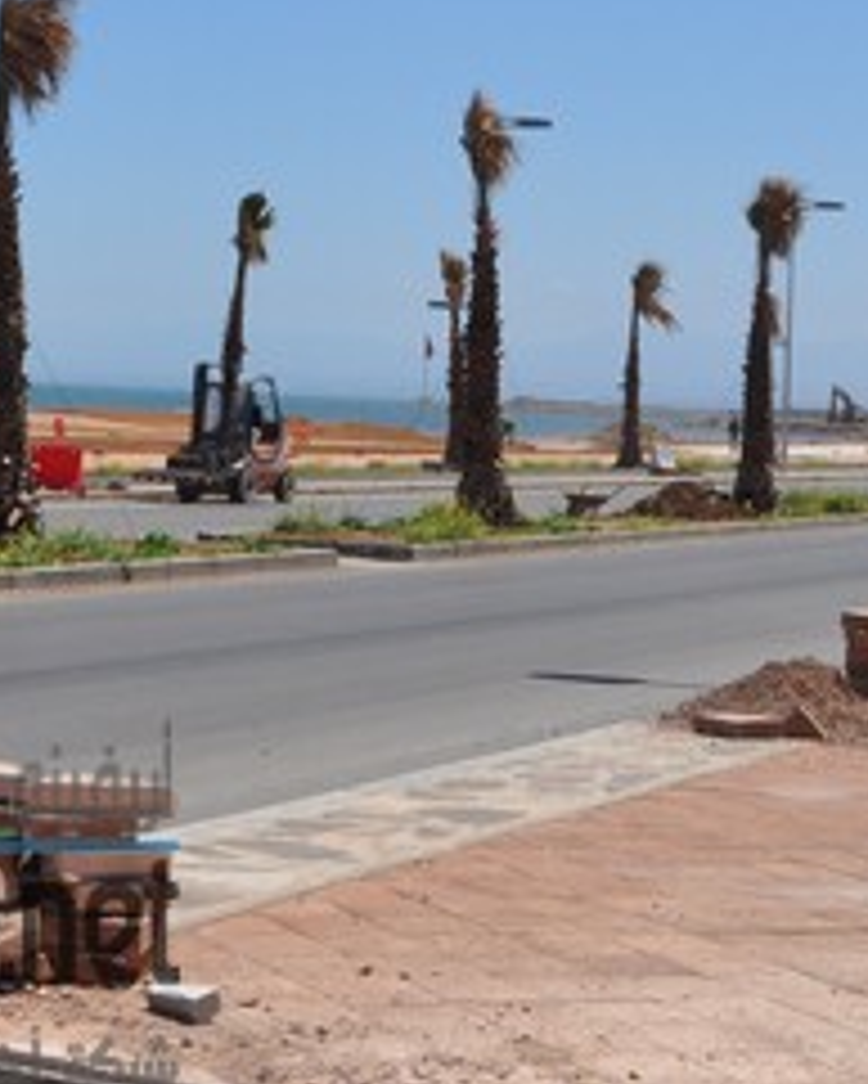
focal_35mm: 97
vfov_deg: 19.5
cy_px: 146
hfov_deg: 15.4
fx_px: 3113
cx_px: -108
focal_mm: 26
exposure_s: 1/500
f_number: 11
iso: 200
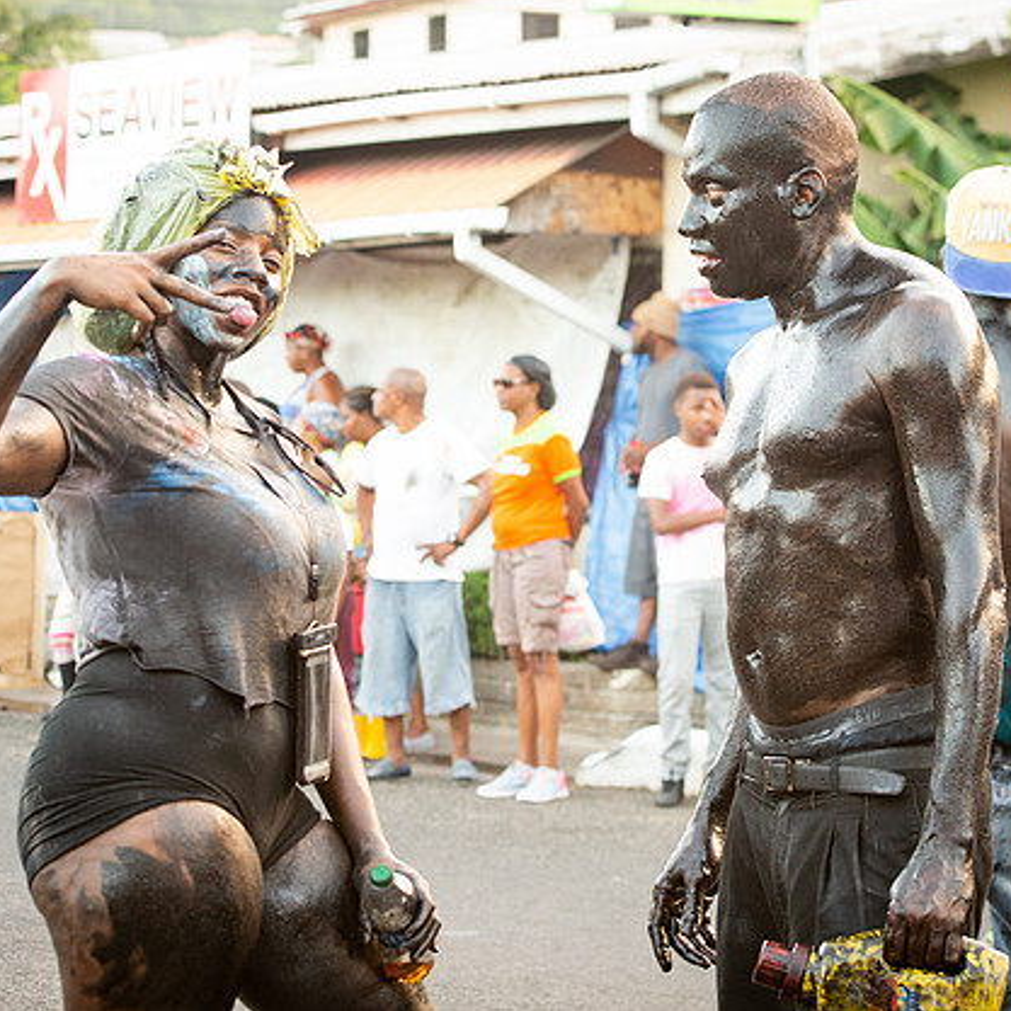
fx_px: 3668
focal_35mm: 111
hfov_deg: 15.7
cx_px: 567
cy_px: 386
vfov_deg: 15.7
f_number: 5
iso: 2200
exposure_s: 1/200
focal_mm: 70
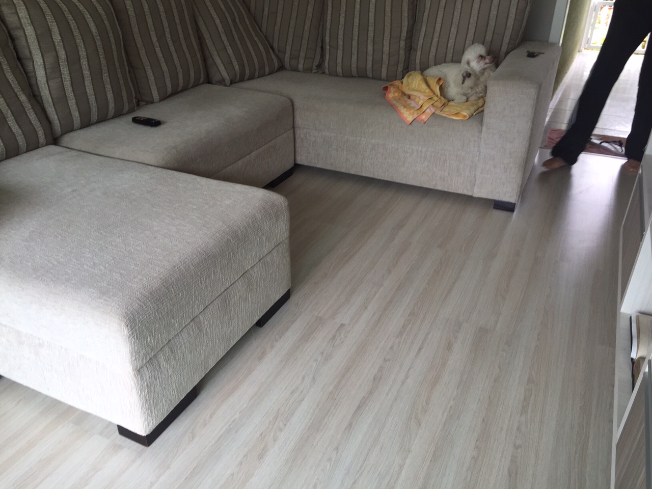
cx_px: 326
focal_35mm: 29
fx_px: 546
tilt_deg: -28.9
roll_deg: -1.8
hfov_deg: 61.7
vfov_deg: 48.2
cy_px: 244
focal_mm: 4.15
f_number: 2.2
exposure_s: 1/60
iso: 40
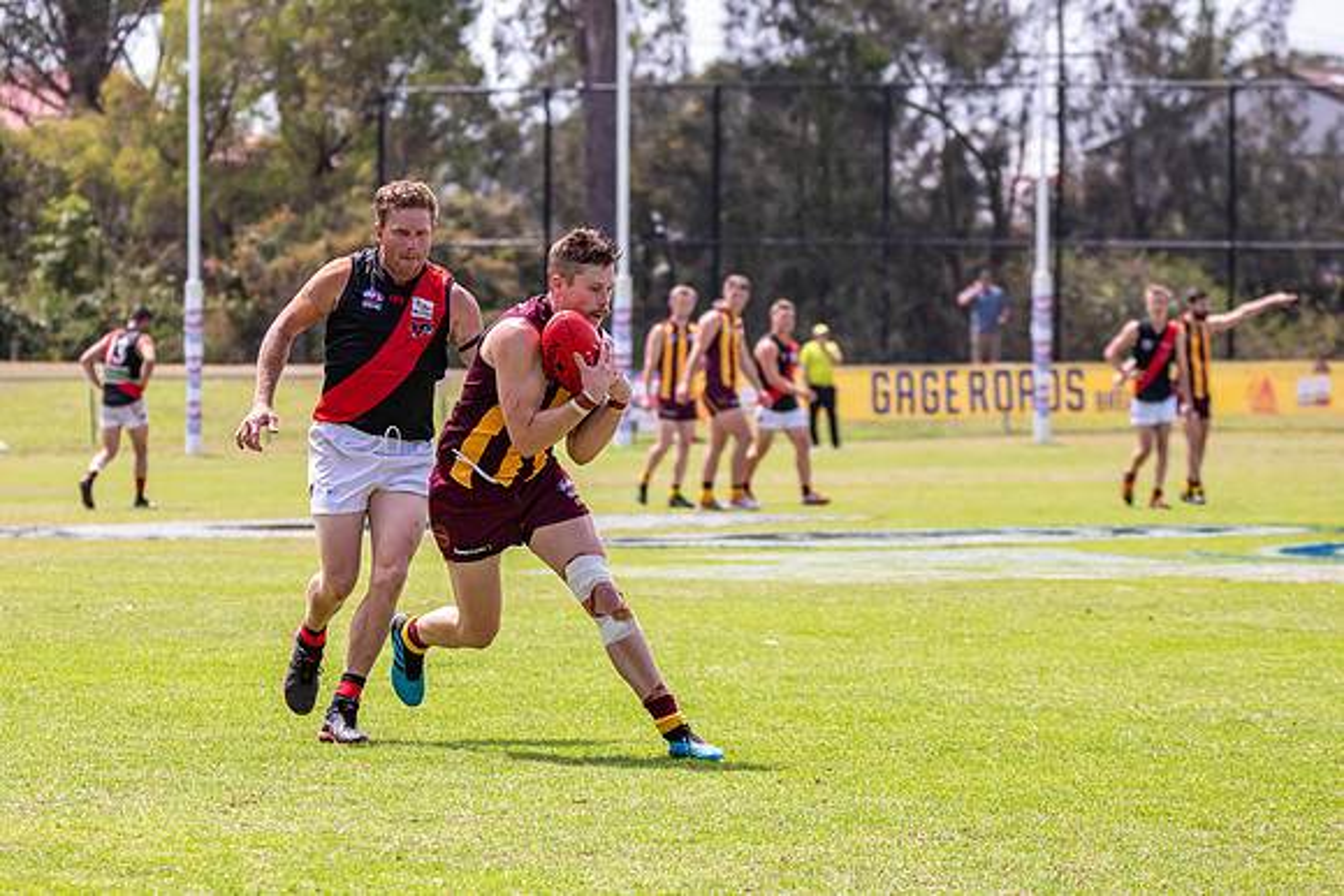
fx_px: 8931
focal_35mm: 239
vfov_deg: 5.7
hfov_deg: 8.6
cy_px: 441
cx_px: 437
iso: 800
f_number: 6.3
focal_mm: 150
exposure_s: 1/2000
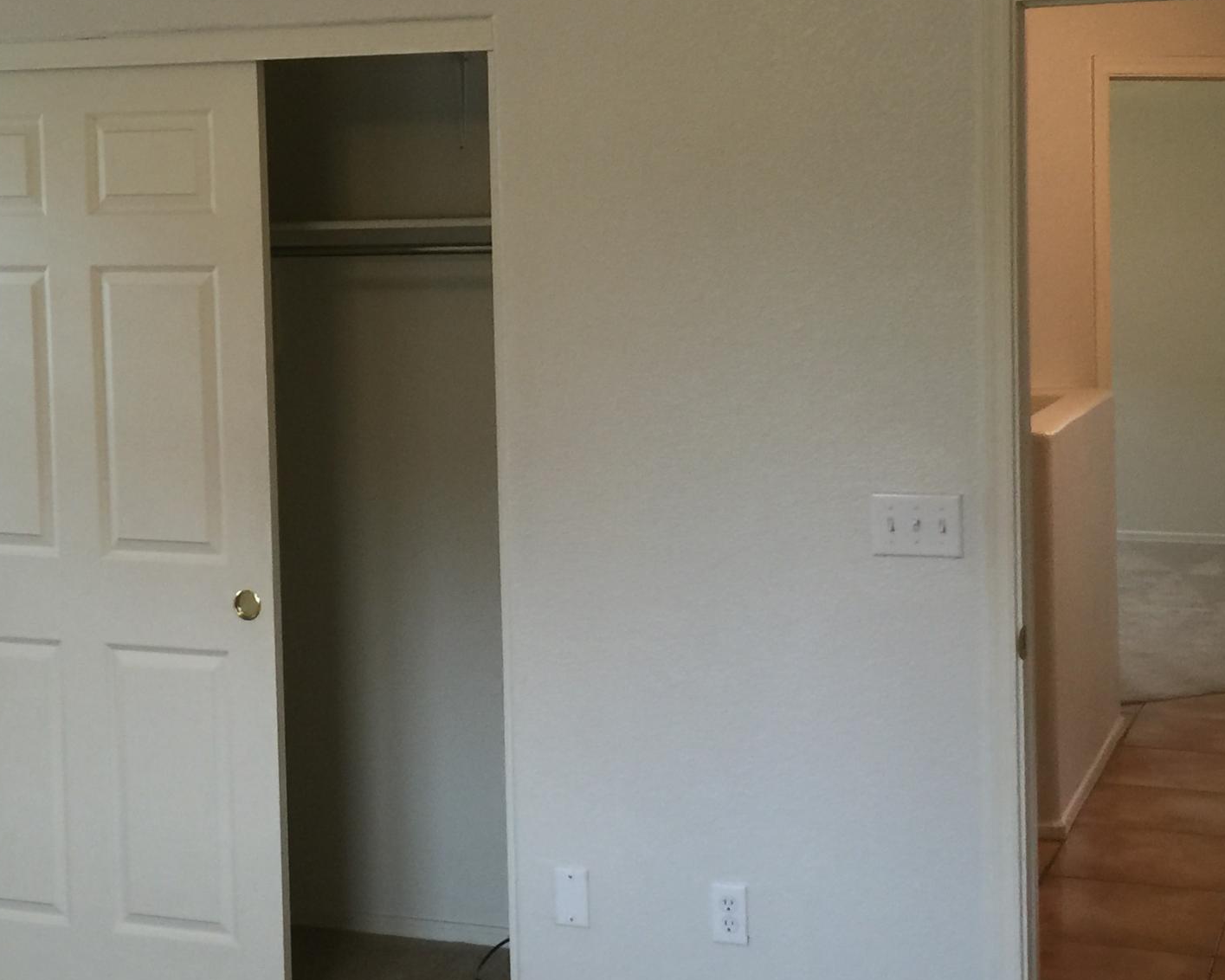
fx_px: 2175
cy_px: 296
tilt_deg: -2.7
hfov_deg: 31.4
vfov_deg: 25.2
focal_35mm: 60
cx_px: 552
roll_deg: +2.2
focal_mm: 4.15
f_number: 2.2
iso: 50
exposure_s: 1/15
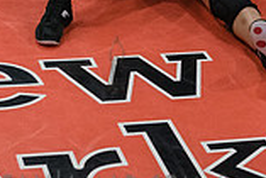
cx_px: 115
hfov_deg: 13.9
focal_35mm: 148
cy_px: -99
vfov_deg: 9.0
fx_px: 1095
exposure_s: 1/640
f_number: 3.2
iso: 8000
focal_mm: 40
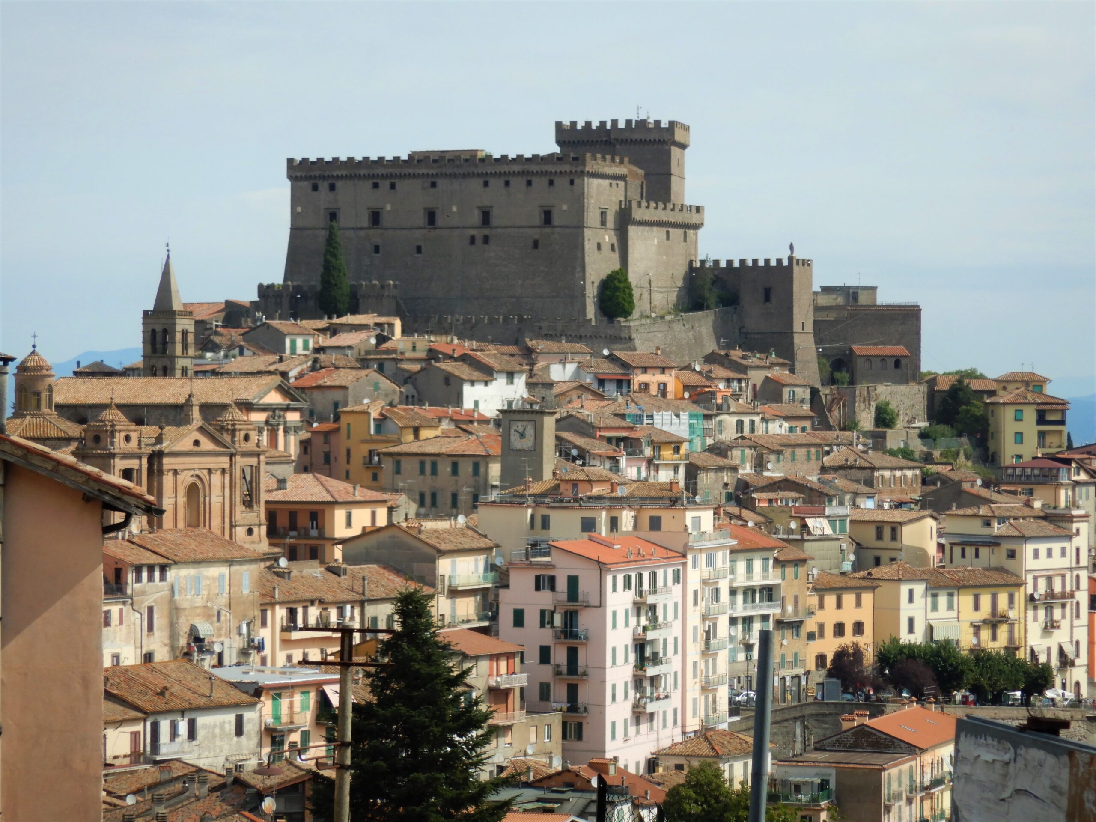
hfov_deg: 16.4
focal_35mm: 120
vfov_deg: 12.3
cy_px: 411
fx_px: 3799
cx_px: 548
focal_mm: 21.5
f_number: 4.9
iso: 125
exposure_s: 1/800
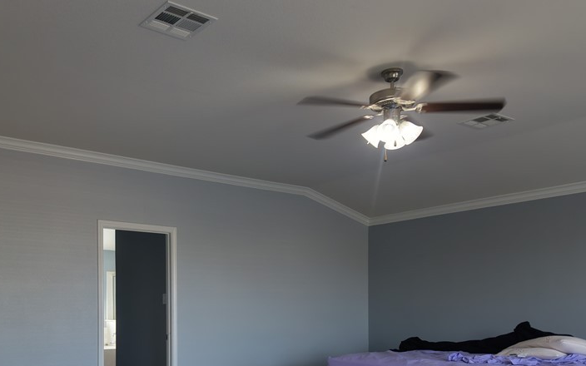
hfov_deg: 52.1
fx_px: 591
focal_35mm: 37
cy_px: 306
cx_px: 216
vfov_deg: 33.2
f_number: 1.8
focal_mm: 8.67
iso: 290
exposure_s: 1/80
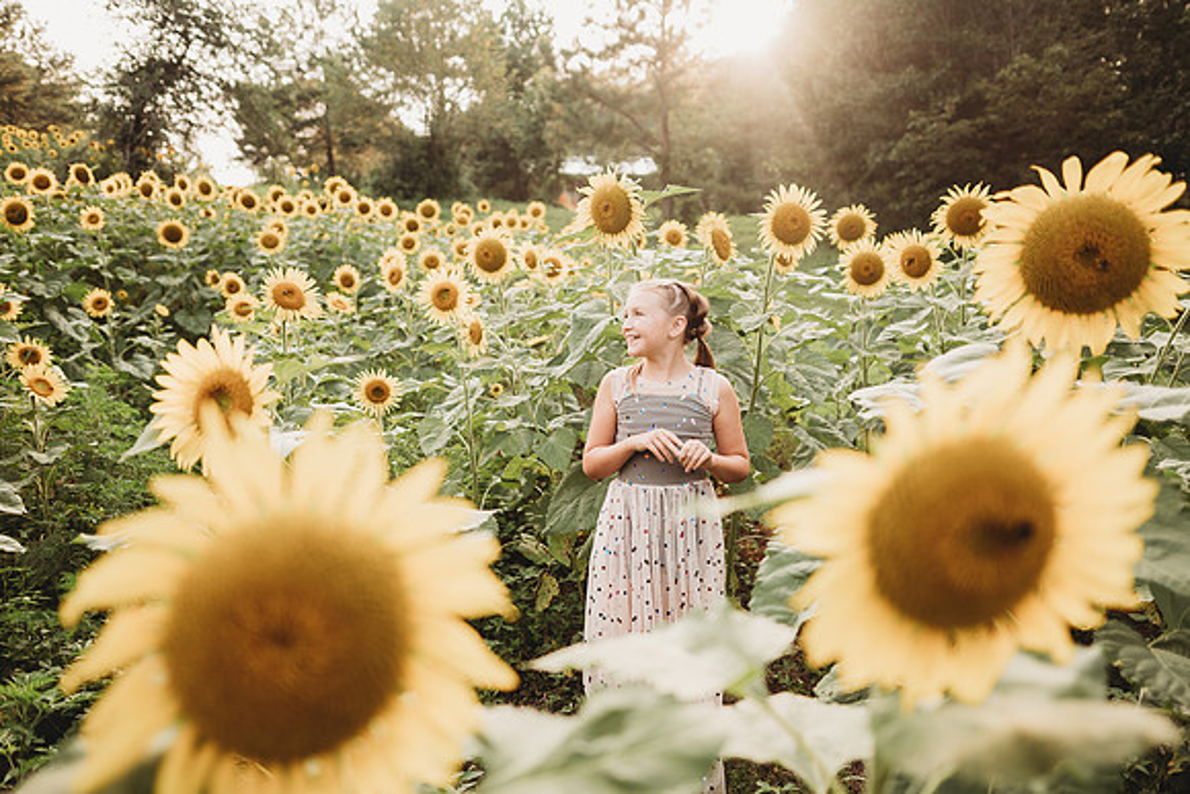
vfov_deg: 49.2
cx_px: 595
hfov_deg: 68.9
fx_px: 867
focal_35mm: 26
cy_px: 397
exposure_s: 1/320
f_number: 2.2
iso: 125
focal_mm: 24
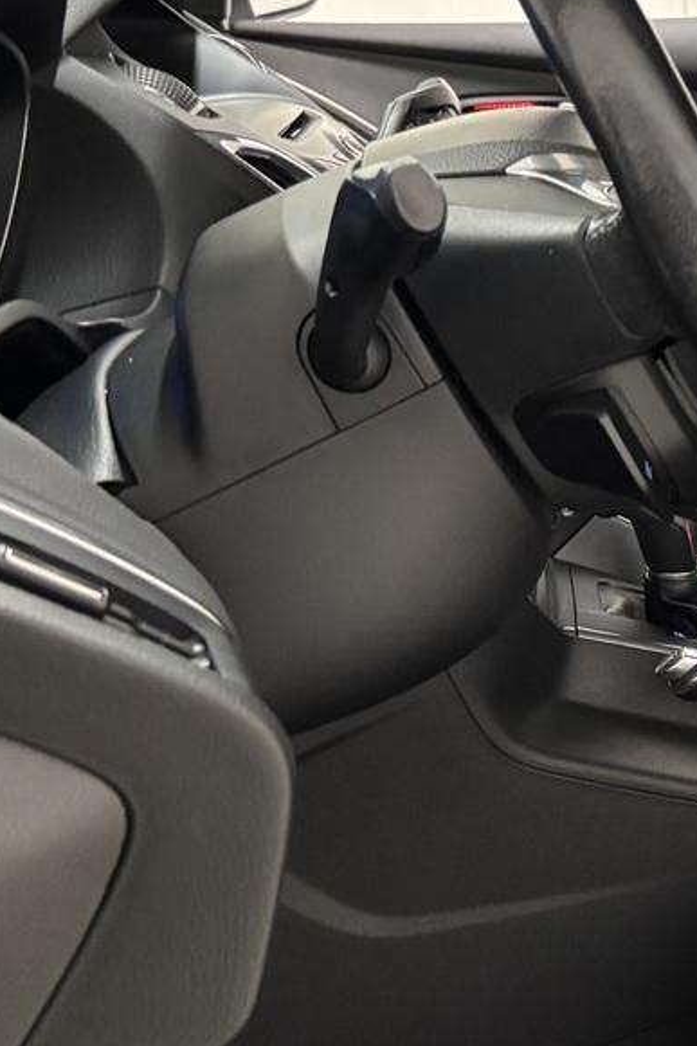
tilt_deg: -19.9
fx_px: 1947
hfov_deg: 17.3
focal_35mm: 67
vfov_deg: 30.0
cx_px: 1171
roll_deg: -2.4
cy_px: 610
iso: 640
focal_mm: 5.96
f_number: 1.6
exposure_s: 1/25
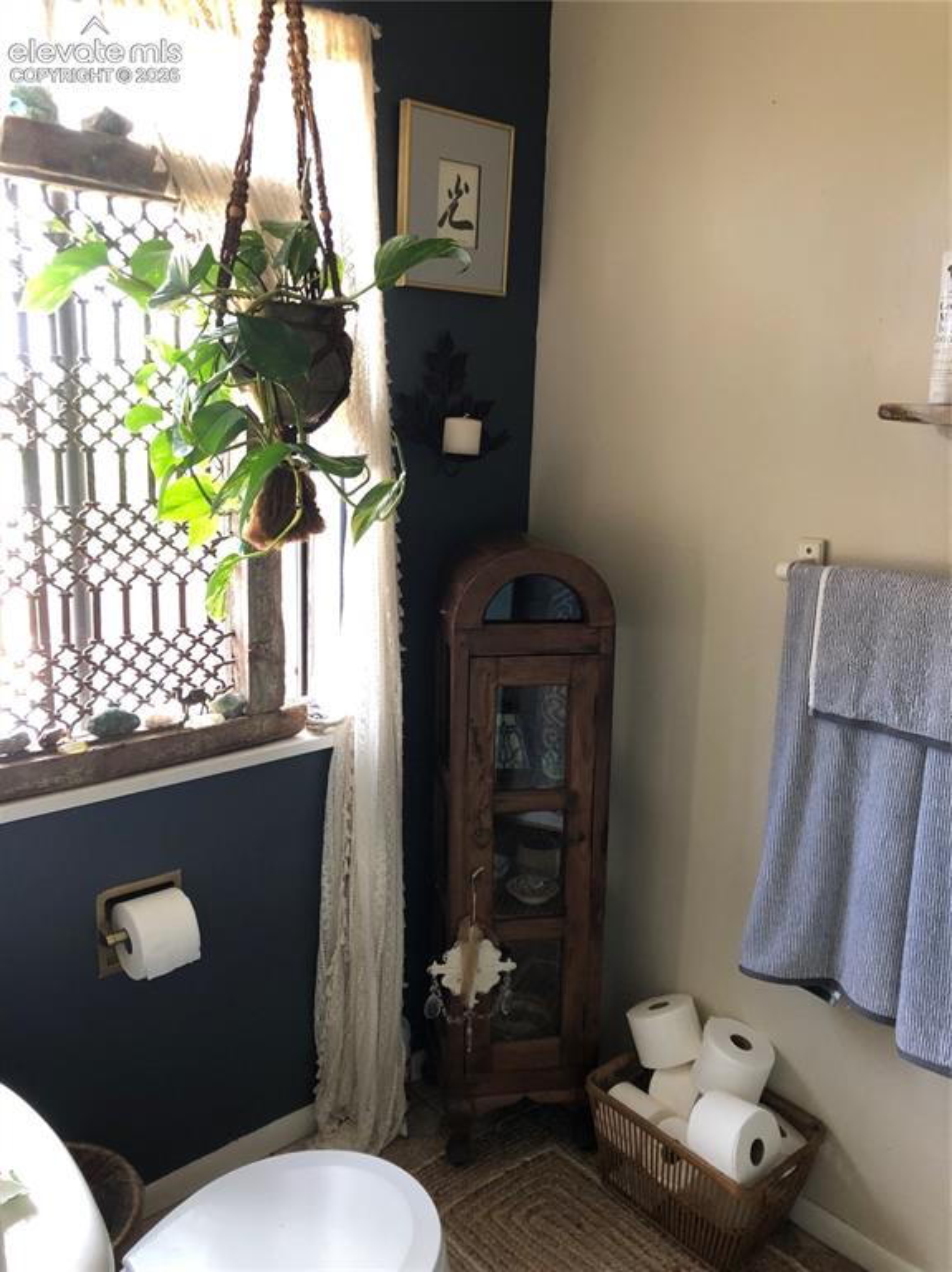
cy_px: 636
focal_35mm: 28
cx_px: 476
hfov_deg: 49.7
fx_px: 1028
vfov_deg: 63.5
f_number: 1.8
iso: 40
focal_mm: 3.99
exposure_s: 1/17
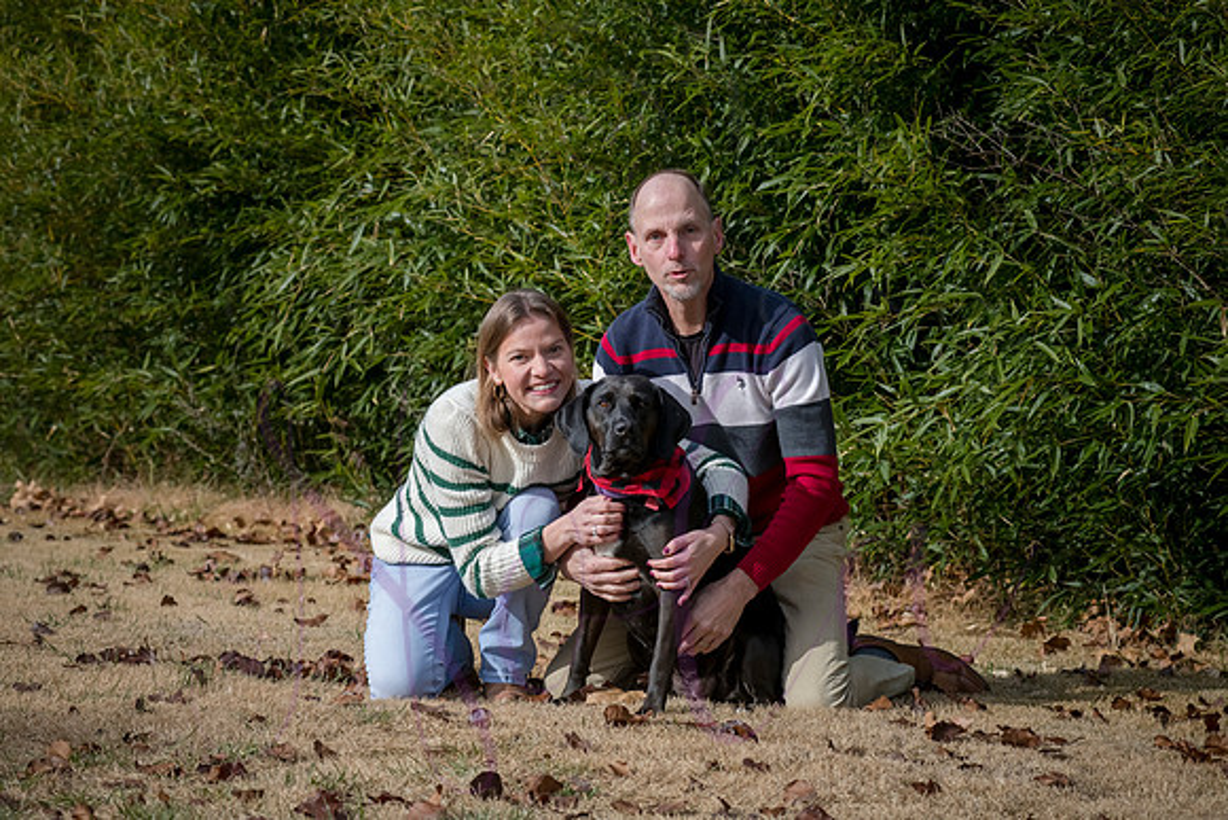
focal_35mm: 105
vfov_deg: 13.0
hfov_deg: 19.5
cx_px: 614
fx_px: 3582
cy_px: 410
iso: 400
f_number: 7.1
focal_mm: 105
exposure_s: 1/1000
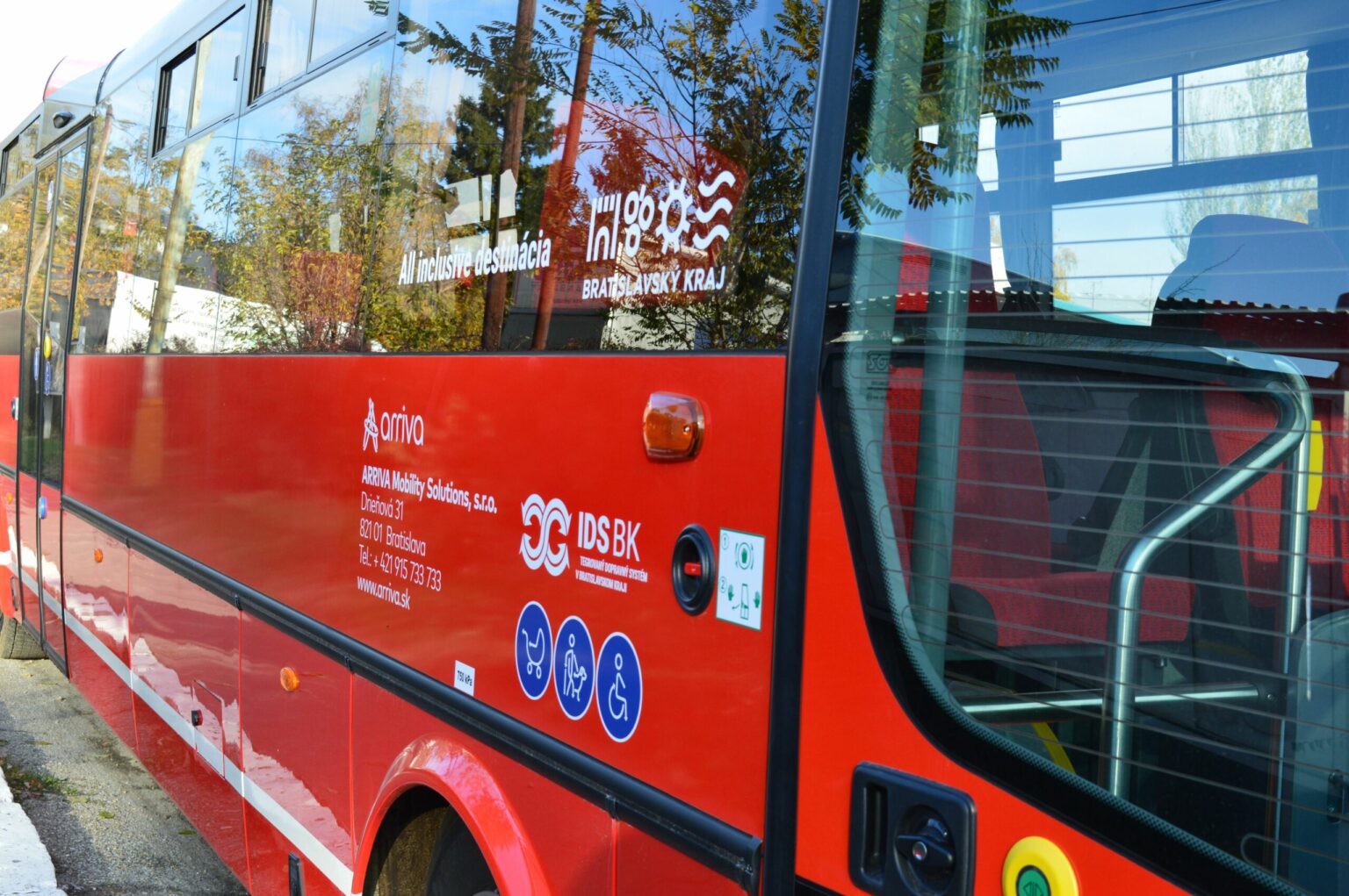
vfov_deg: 28.9
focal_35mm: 46
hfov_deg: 42.4
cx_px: 674
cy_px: 448
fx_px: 1741
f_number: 9
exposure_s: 1/160
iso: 400
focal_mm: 31
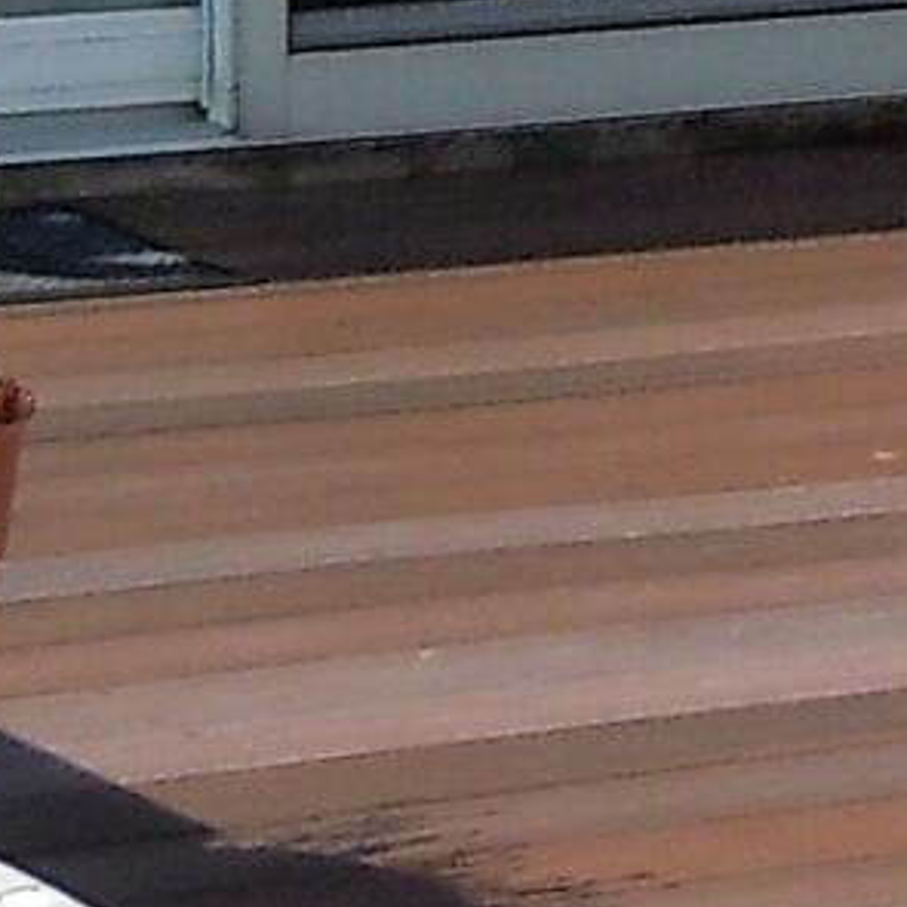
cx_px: 1568
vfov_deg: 6.5
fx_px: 8004
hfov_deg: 6.4
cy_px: -52
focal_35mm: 270
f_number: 7
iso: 100
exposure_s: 1/320
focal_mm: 5.4
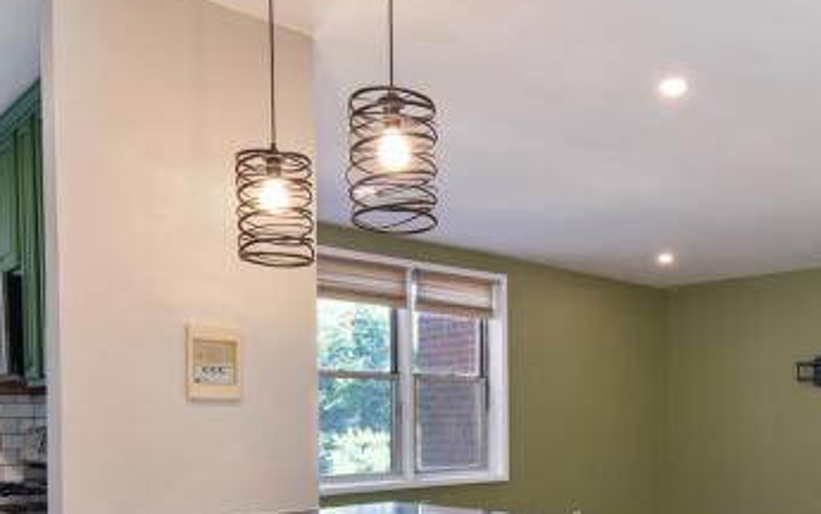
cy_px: 424
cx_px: 545
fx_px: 785
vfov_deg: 34.9
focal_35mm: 35
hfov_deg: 54.1
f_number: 8
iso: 640
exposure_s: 1/30
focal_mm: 11
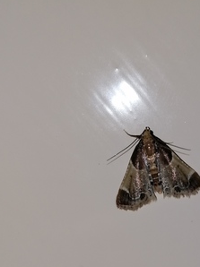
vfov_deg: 32.9
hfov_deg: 24.9
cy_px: 182
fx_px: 447
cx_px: 147
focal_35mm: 58
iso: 50
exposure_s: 1/147
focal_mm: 4.75
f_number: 1.8
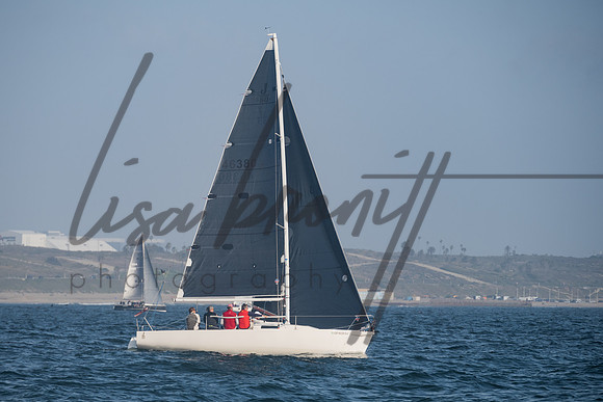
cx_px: 257
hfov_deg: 7.8
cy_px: 250
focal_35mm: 264
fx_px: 4424
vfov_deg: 5.2
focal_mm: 200
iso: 200
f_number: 6.3
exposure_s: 1/500
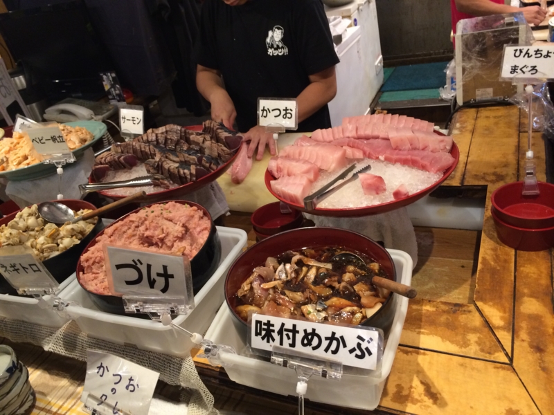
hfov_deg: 60.0
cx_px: 277
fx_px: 480
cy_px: 208
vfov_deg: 46.8
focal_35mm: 30
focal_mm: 4.12
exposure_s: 1/33
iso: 200
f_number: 2.2
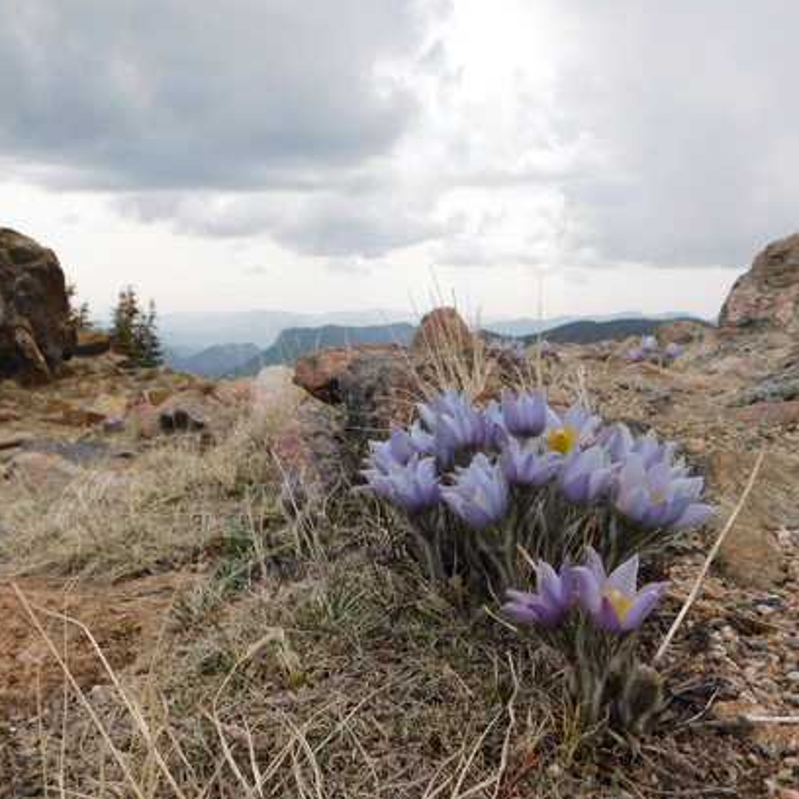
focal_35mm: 34
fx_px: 888
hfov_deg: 48.4
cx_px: 376
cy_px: 394
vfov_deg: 48.4
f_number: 3.2
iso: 125
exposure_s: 1/1500
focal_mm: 4.9
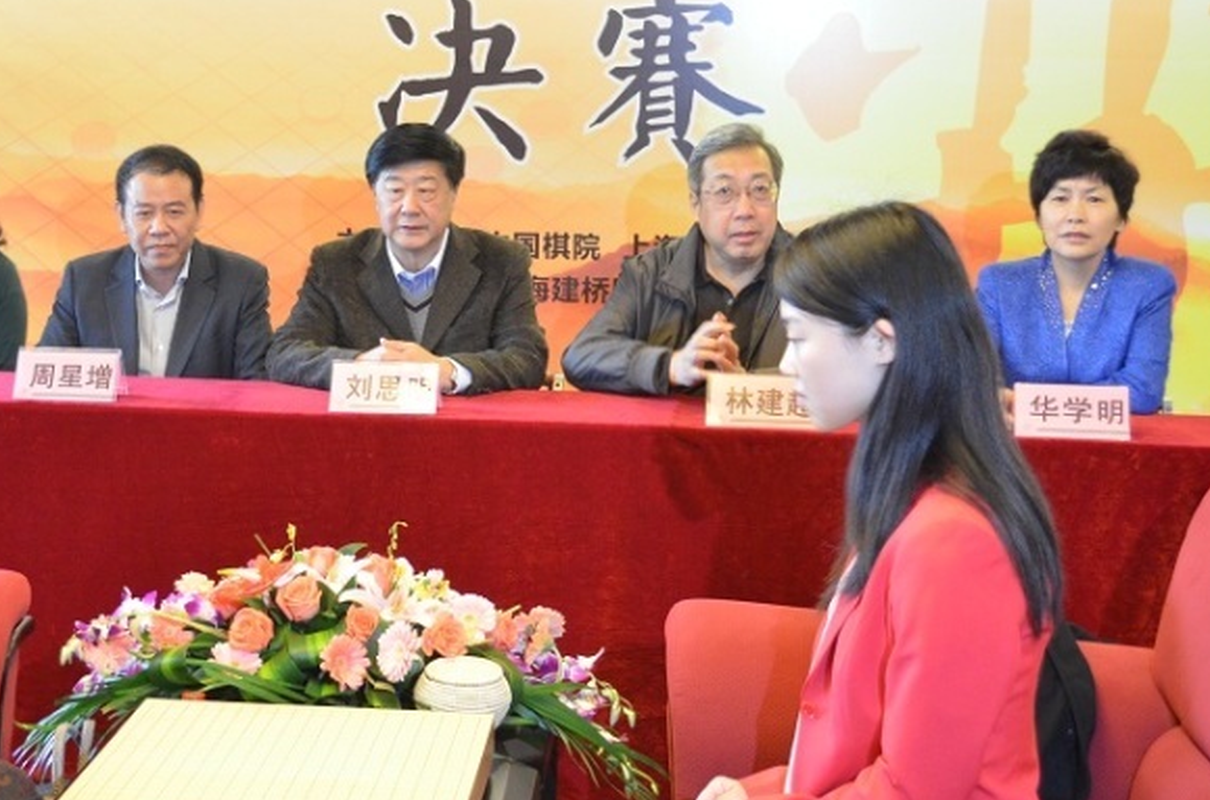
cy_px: 375
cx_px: 428
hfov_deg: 31.3
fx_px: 2146
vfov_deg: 21.1
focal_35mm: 64
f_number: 4.2
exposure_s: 1/20
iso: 1600
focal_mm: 26
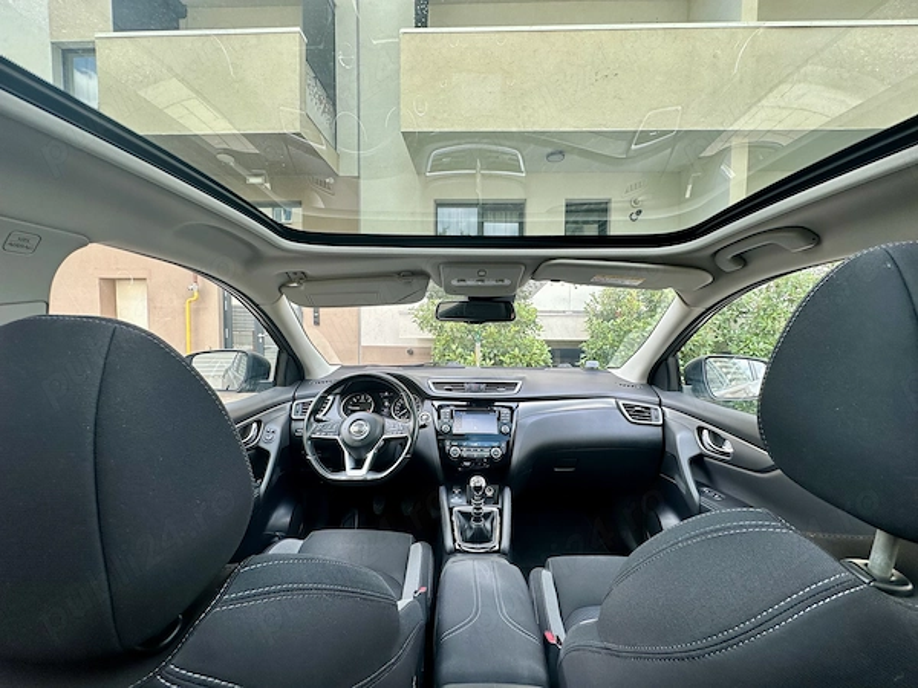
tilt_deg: -2.7
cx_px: 459
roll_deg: -1.3
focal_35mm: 14
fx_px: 371
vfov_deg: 85.7
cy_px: 344
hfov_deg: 102.1
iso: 64
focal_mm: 2.22
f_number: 2.2
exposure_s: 1/99
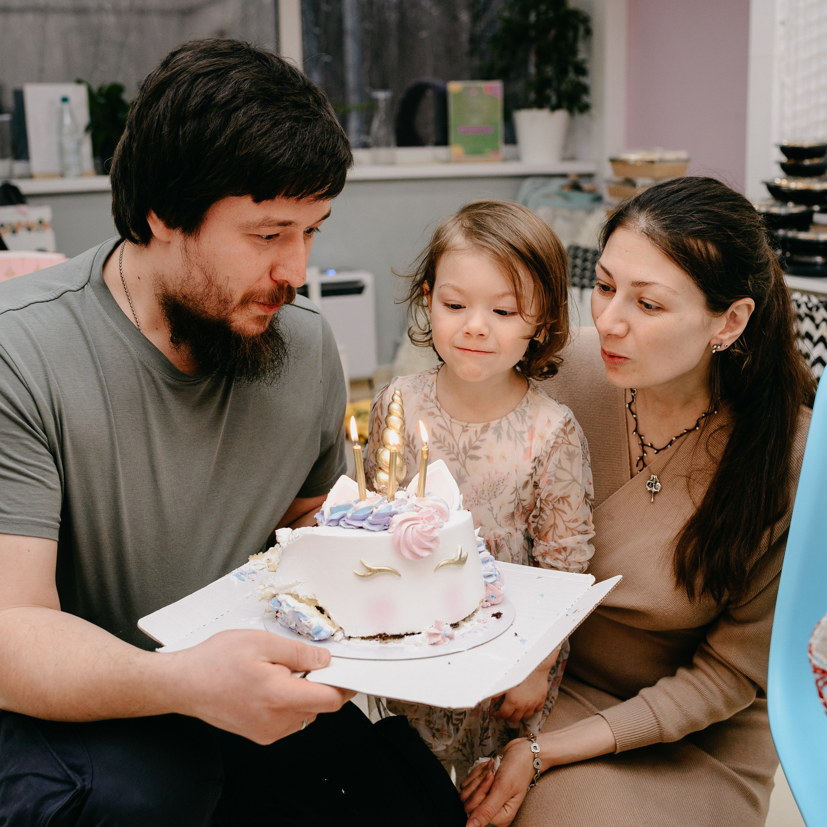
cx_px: 448
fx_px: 1216
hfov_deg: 37.5
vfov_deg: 37.6
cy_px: 413
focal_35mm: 45
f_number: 3.2
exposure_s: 1/160
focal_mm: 35
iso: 400
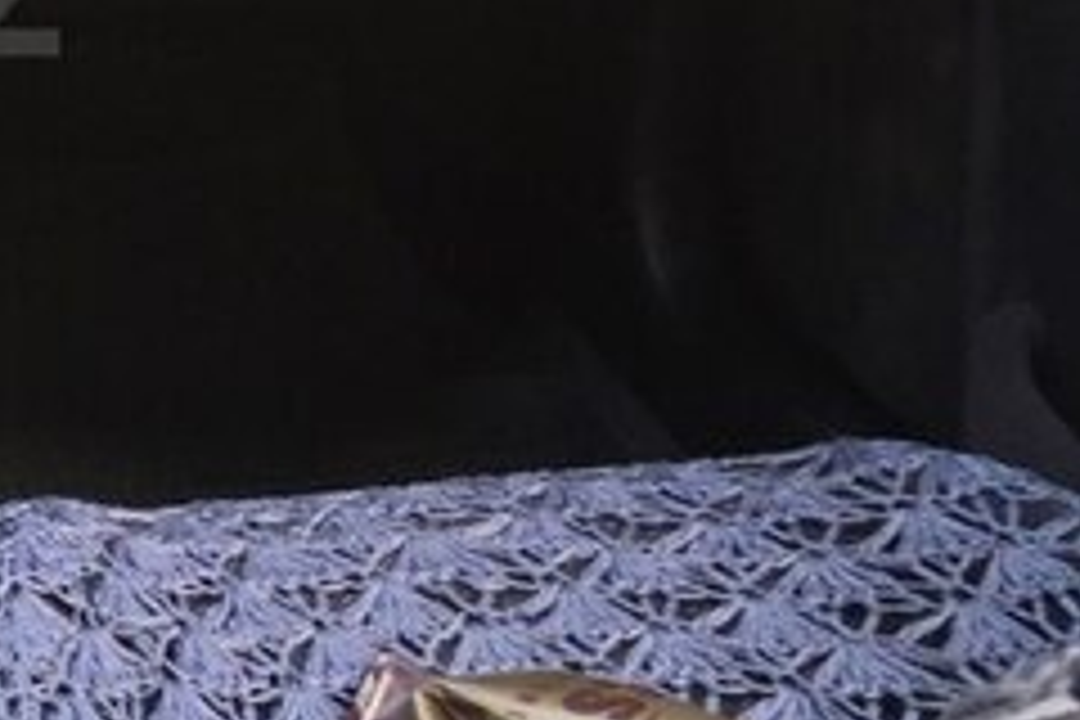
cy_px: -11
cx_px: -400
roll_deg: +1.9
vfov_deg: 16.1
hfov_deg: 21.6
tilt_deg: -23.7
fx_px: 2490
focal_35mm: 83
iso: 32
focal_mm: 4.15
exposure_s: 1/100
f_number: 2.2
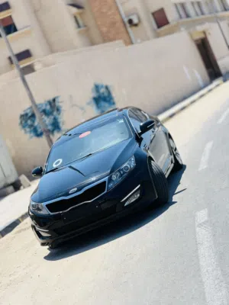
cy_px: 152
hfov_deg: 19.1
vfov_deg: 25.3
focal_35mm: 77
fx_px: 679
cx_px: 114
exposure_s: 1/717
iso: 32
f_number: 2.8
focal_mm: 9
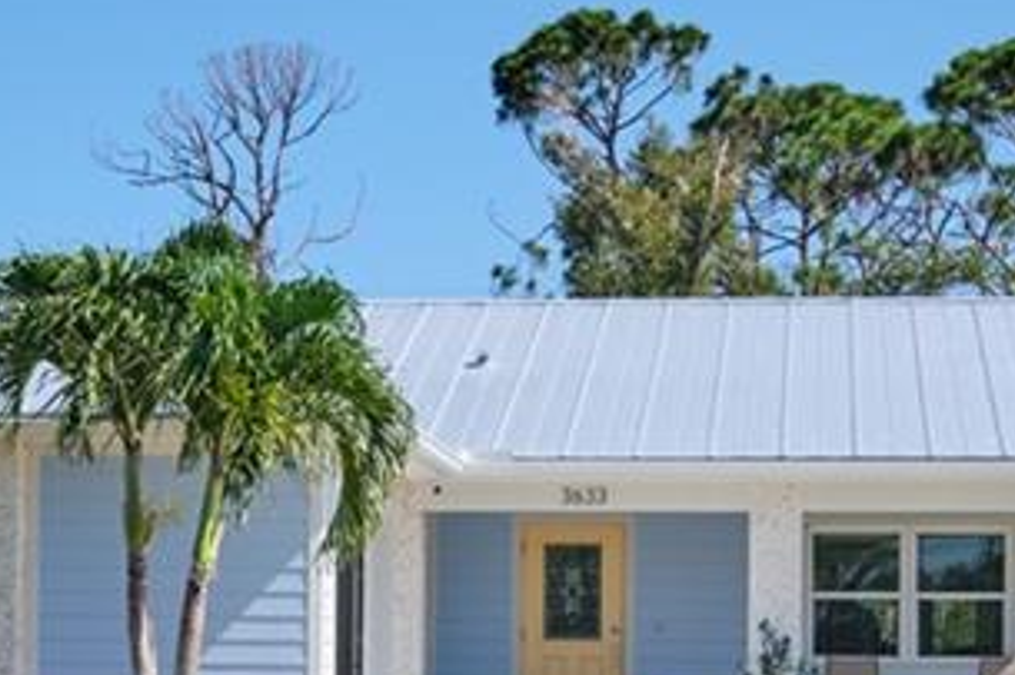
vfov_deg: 11.2
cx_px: 436
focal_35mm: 121
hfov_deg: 16.9
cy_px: 685
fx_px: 3410
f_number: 8
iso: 200
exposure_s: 1/450
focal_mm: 24
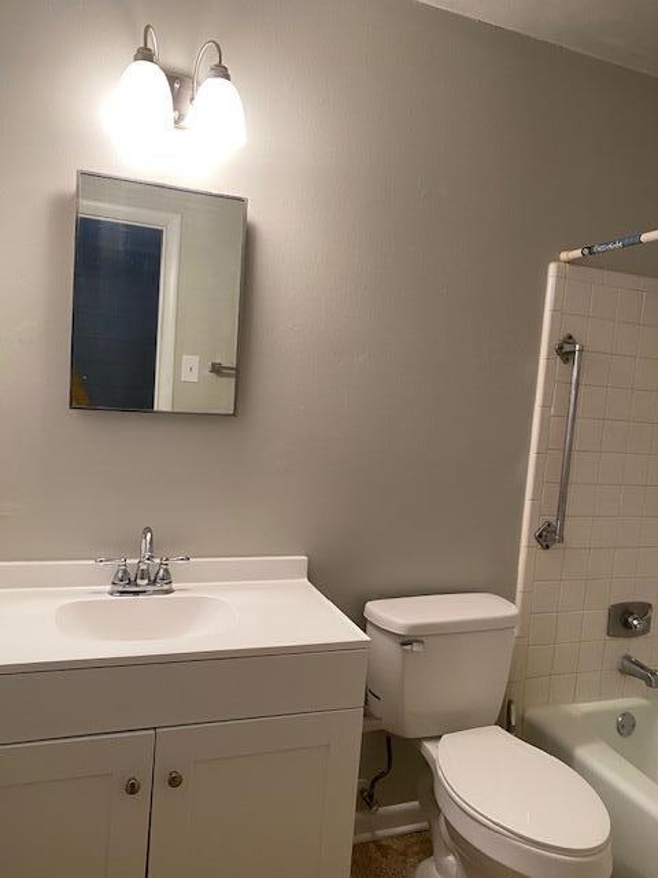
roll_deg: -4.4
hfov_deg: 53.1
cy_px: 439
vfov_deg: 67.3
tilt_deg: -5.7
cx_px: 329
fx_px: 659
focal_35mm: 26
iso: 80
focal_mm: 4.25
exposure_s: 1/60
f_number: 1.8
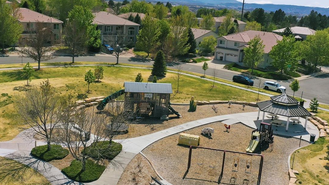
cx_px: 171
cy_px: 96
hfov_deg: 47.3
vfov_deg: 27.7
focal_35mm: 43
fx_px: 375
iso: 100
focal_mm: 10.3
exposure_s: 1/1250
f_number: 7.1
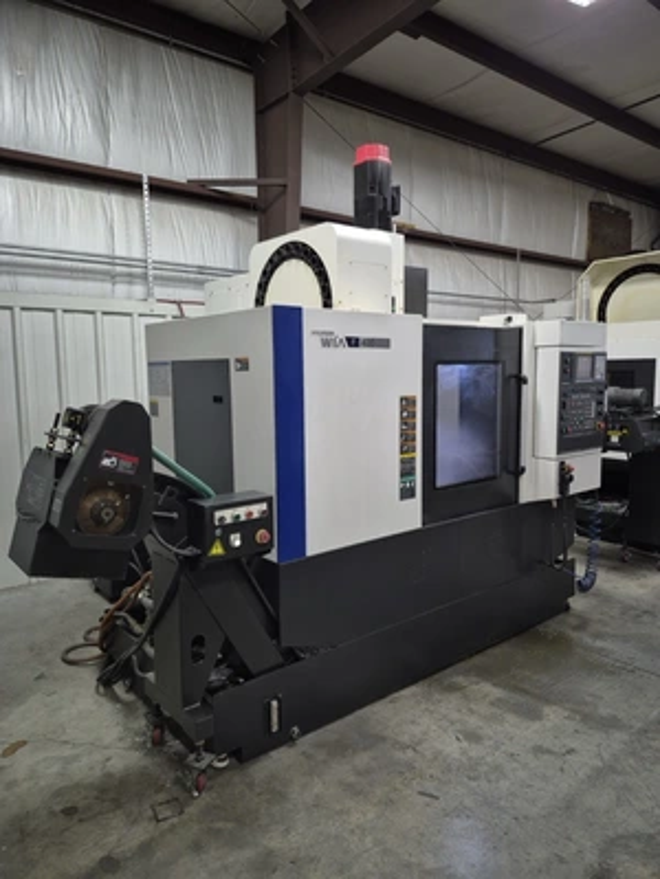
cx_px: 330
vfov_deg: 73.9
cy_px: 440
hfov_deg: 58.9
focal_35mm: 23
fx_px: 585
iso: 100
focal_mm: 5.4
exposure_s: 1/40
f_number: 1.8
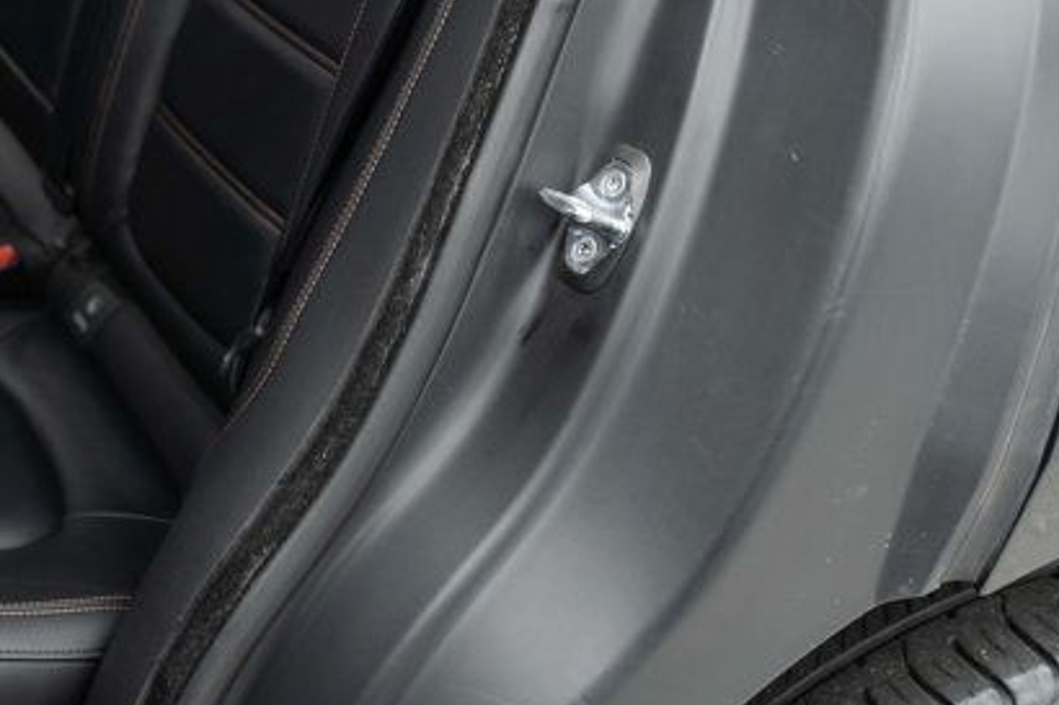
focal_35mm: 70
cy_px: 48
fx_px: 2058
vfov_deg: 19.0
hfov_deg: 27.2
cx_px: 0
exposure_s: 1/40
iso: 800
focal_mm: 28
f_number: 3.2
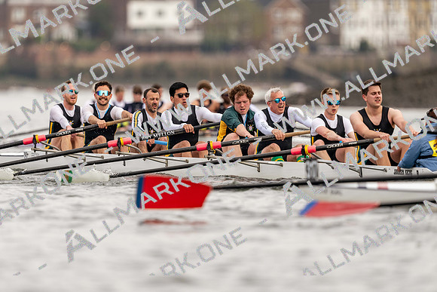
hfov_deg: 3.4
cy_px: 146
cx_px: 218
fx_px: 7285
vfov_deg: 2.3
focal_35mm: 600
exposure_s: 1/1250
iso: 250
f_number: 5
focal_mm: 600
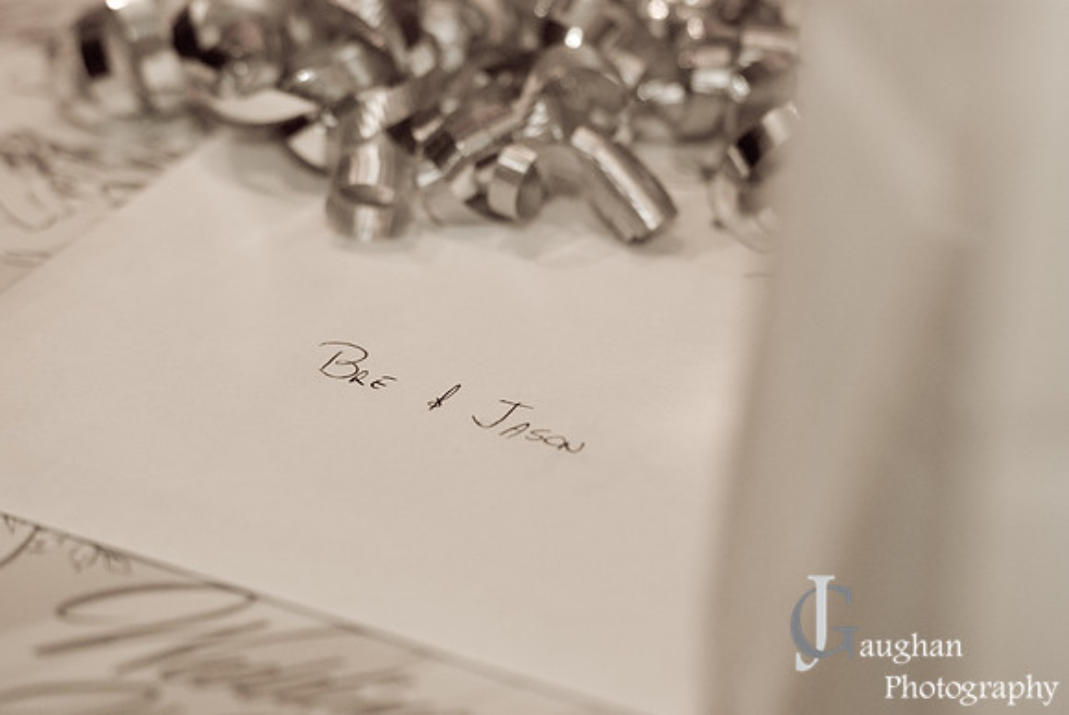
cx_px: 534
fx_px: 8917
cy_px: 358
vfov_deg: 4.6
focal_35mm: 300
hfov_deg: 6.9
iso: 640
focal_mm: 200
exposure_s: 1/60
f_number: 2.8
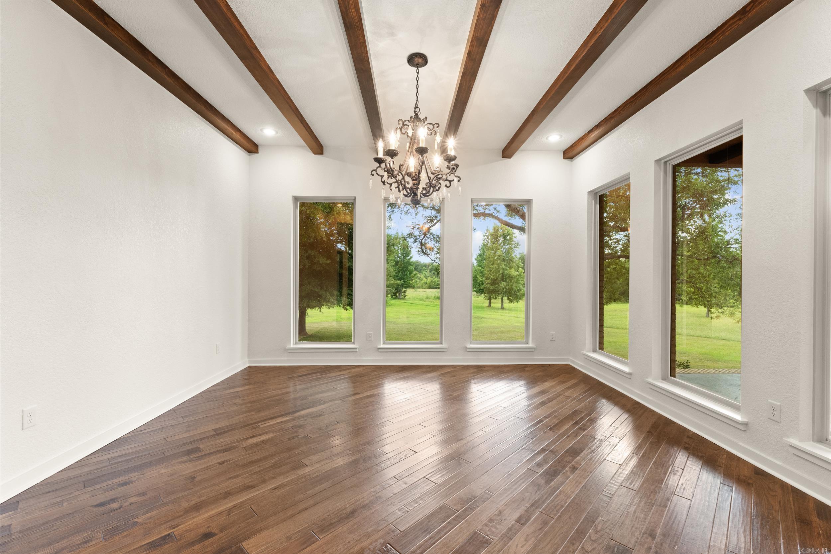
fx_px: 346
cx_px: 416
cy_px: 277
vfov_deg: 77.3
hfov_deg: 100.4
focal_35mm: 15
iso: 400
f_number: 7.1
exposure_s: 1/6
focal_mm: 10
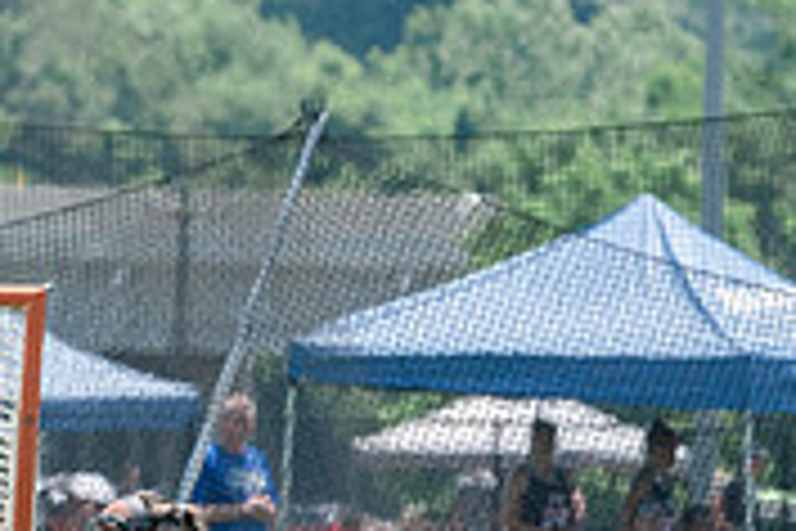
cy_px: 567
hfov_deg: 1.8
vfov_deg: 1.2
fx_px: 25271
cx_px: -694
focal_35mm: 1143
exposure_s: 1/1600
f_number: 5
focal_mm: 200
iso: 400
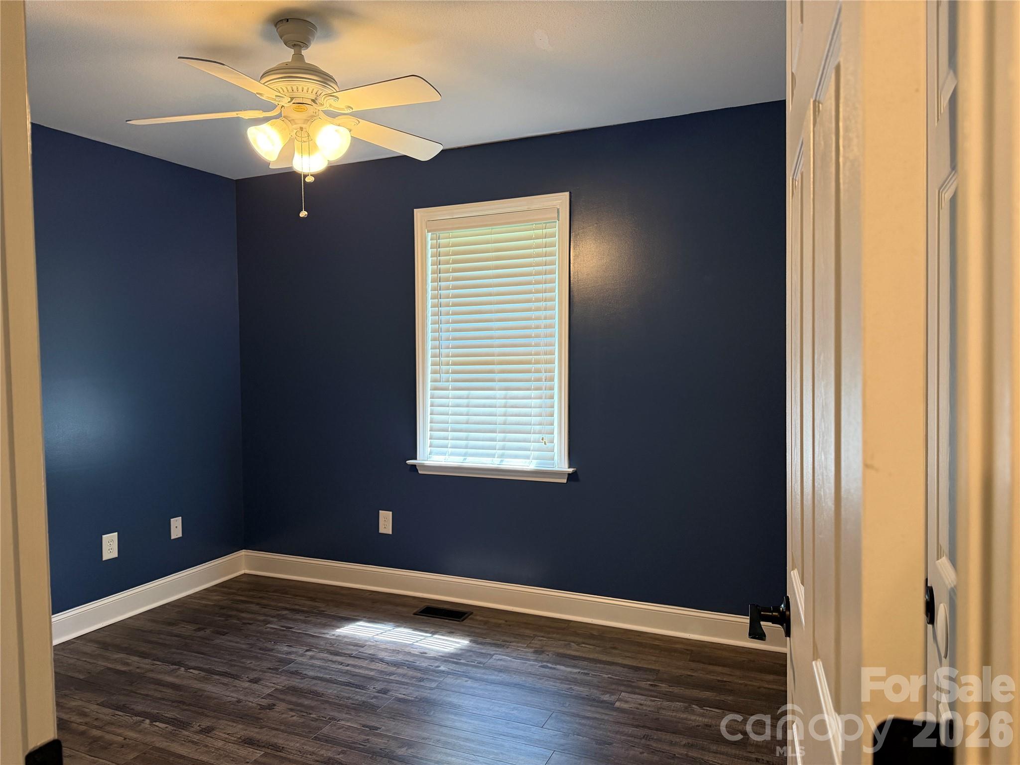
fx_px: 707
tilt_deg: -2.3
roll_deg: +0.9
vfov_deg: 56.8
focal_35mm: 24
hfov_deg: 71.6
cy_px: 382
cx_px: 510
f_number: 1.78
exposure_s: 1/60
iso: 320
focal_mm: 6.76
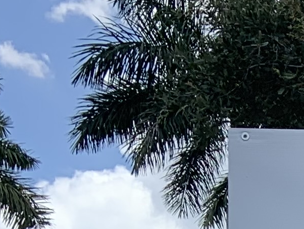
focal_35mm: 174
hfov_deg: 9.9
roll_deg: +1.1
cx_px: 736
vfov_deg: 8.0
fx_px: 1529
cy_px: 533
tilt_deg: -0.8
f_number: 1.8
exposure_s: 1/1812
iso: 25
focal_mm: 4.25
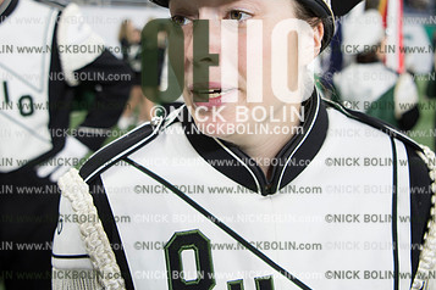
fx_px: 472
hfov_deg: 49.5
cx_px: 227
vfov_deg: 33.6
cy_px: 77
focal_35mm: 39
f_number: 2.8
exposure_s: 1/800
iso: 1250
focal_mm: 24
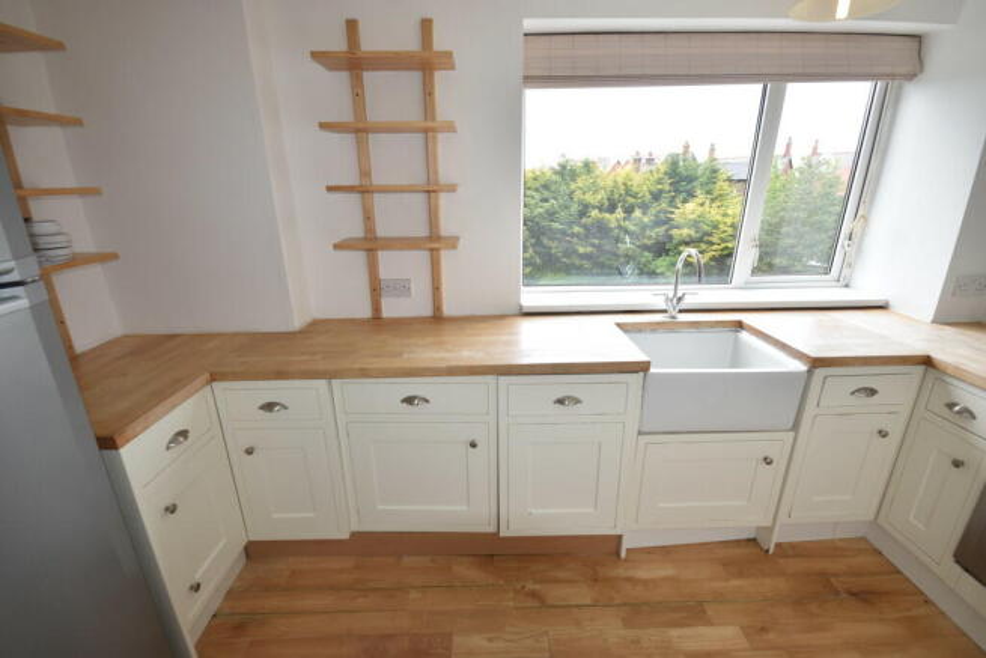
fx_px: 411
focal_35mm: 15
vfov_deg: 77.4
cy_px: 329
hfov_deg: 100.4
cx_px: 493
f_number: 4
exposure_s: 1/60
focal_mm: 10
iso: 100
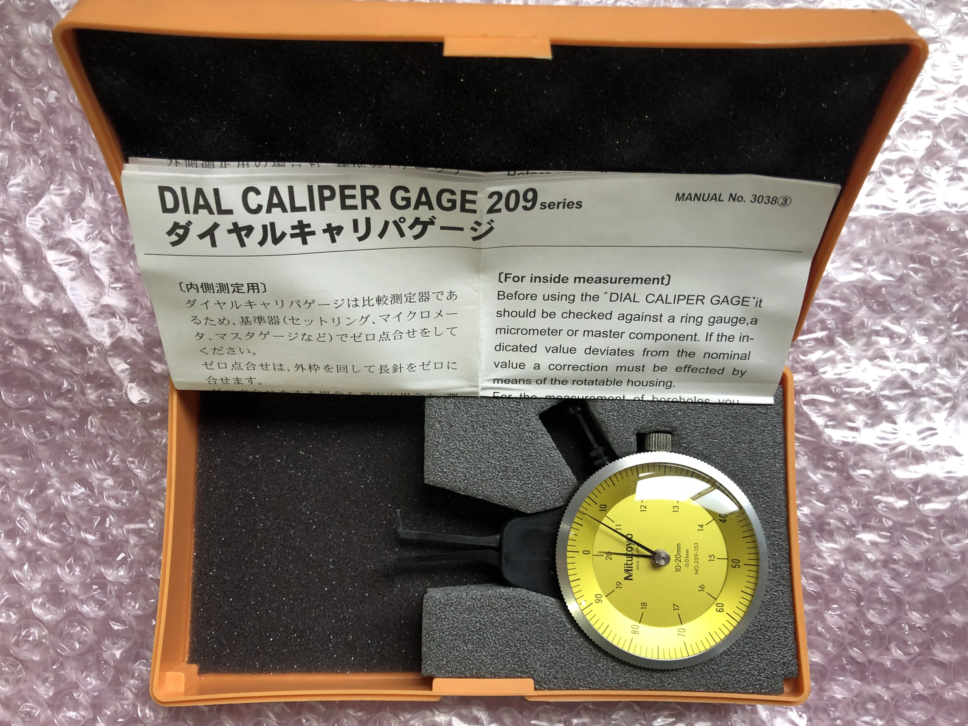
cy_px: 363
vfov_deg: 49.7
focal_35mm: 28
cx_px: 484
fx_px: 783
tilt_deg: -81.4
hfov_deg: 63.4
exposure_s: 1/20
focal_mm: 3.99
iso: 40
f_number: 1.8
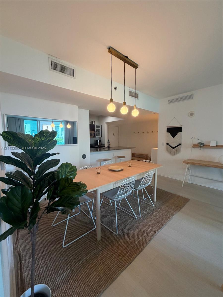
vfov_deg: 102.1
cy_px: 148
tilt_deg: -4.9
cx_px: 112
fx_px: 120
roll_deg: +0.3
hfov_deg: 85.7
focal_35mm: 14
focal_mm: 2.22
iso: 250
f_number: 2.2
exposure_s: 1/60
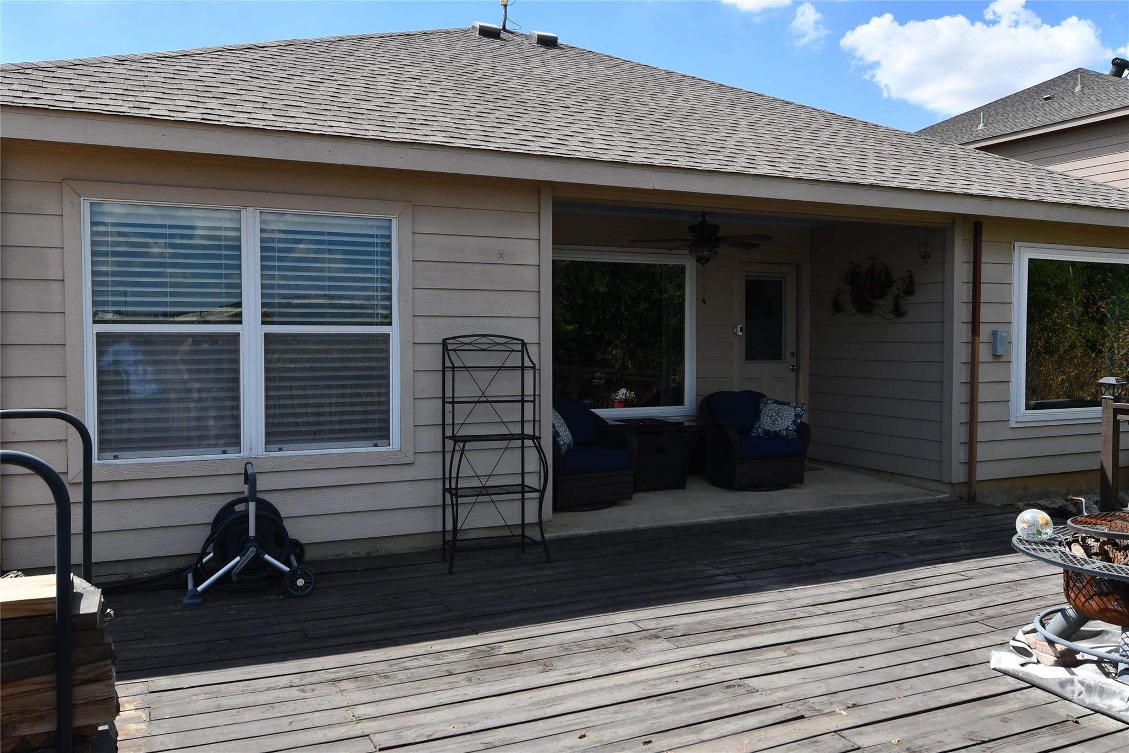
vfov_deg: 46.4
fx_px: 878
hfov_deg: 65.5
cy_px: 376
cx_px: 564
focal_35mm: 28
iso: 125
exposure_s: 1/320
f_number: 9
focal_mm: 14
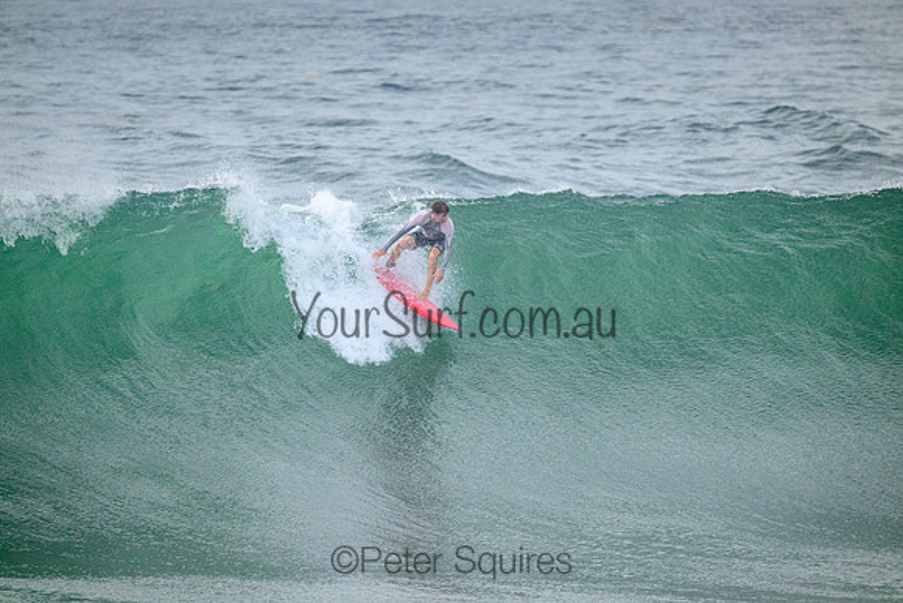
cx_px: 452
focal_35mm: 620
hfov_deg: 3.3
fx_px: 15555
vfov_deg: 2.2
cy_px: 302
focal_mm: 620
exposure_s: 1/2500
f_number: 11
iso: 1600
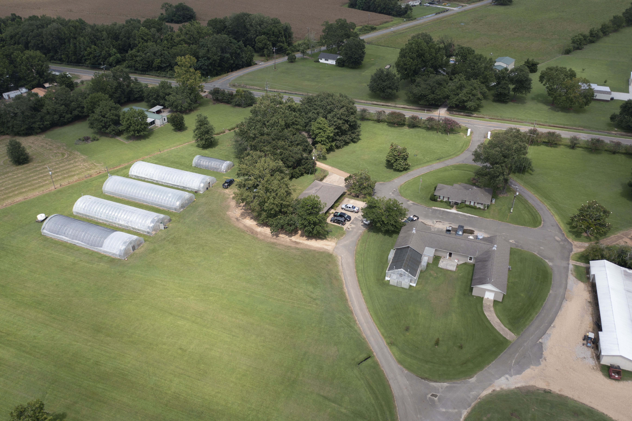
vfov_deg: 46.4
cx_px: 316
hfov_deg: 65.5
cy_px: 210
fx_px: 491
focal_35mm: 28
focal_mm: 10.26
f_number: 2.8
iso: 100
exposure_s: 1/100
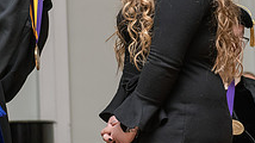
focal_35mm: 176
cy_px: -13
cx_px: 116
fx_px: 1189
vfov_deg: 6.8
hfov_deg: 12.2
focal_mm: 62
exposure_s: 1/250
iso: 1250
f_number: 4.5
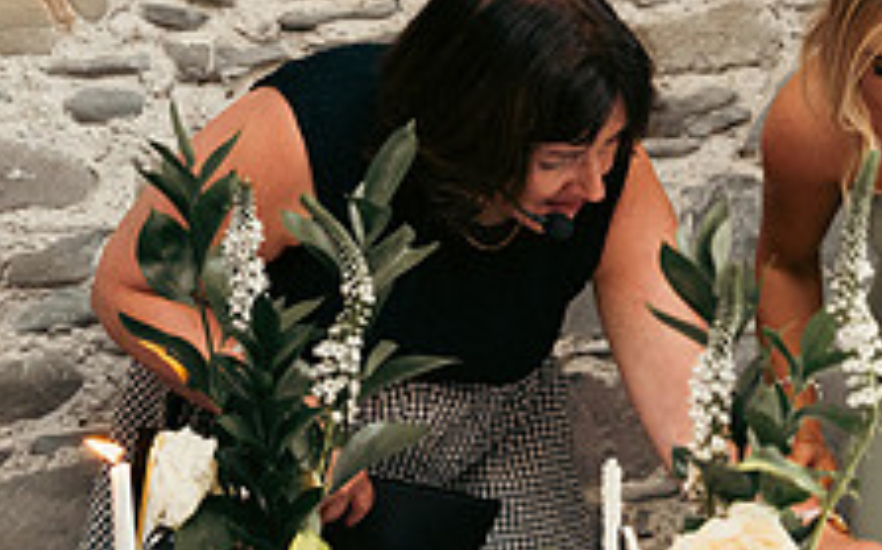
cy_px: 220
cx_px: 914
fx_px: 2930
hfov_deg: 16.7
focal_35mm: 122
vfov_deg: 10.7
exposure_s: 1/160
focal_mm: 46
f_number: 3.5
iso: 1250
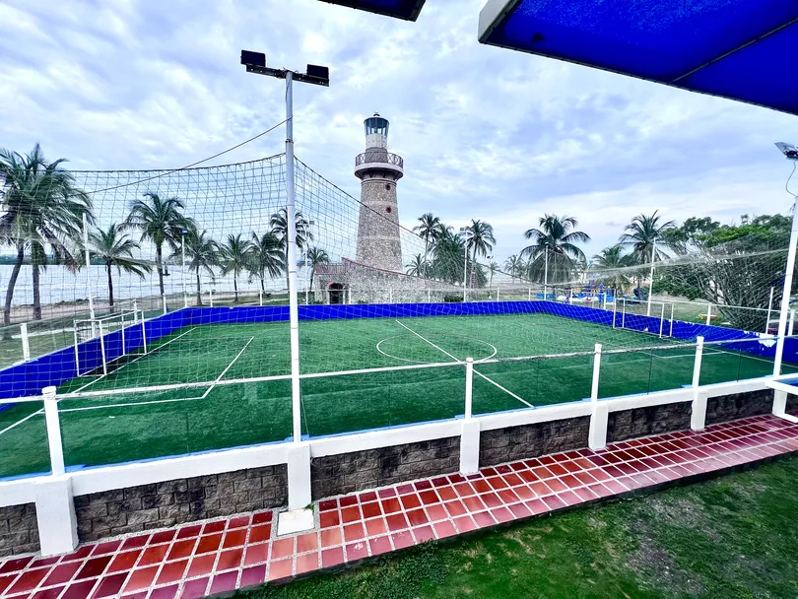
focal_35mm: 13
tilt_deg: -6.4
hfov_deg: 106.2
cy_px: 300
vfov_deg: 89.9
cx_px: 399
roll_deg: -0.9
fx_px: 300
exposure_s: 1/708
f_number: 1.8
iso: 32
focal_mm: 1.57
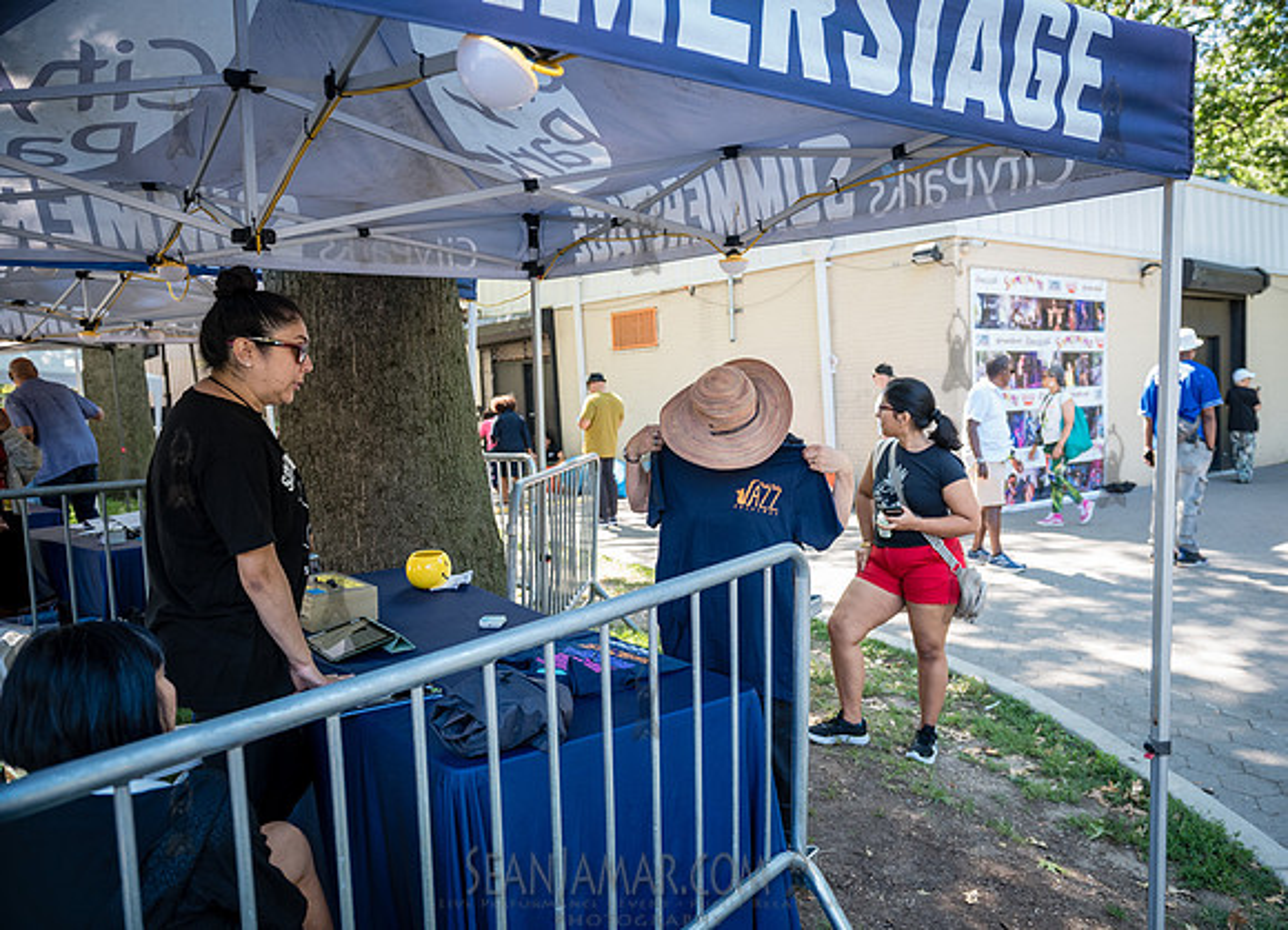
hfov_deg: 63.9
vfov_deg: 48.6
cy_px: 475
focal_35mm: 28
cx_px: 713
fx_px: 1030
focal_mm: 26
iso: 800
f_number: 3.5
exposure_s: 1/400
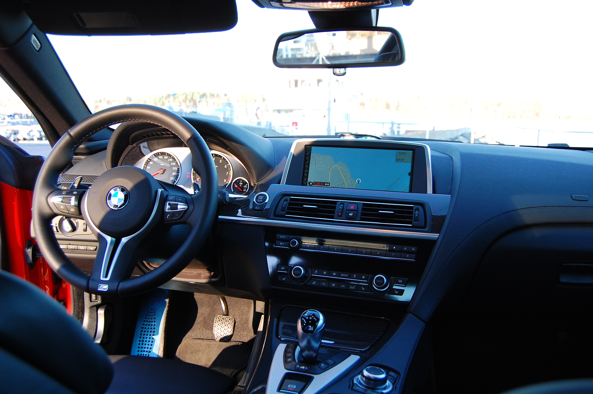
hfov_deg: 55.1
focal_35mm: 34
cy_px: 197
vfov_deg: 38.3
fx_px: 568
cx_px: 296
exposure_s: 1/100
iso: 400
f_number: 5
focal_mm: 23
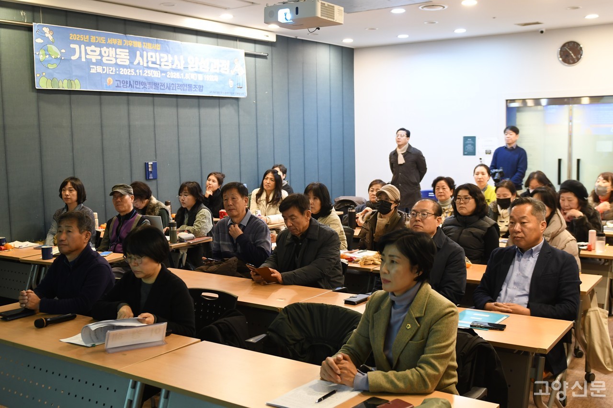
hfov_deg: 49.6
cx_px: 306
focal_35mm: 39
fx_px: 664
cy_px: 204
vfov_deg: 34.2
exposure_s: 1/80
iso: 1000
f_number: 2.8
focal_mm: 26
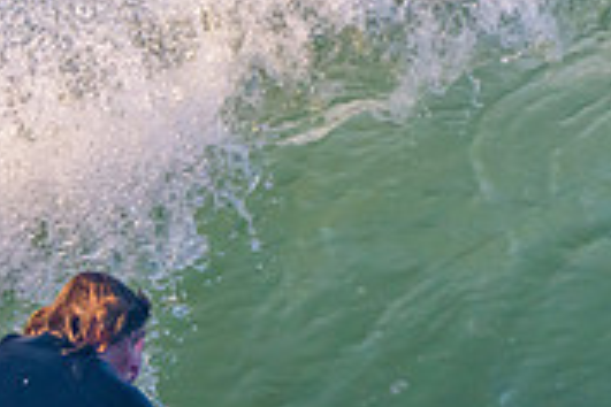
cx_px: 155
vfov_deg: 0.7
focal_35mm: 1989
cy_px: 653
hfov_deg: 1.0
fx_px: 33755
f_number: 5.6
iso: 640
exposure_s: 1/2000
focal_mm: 500
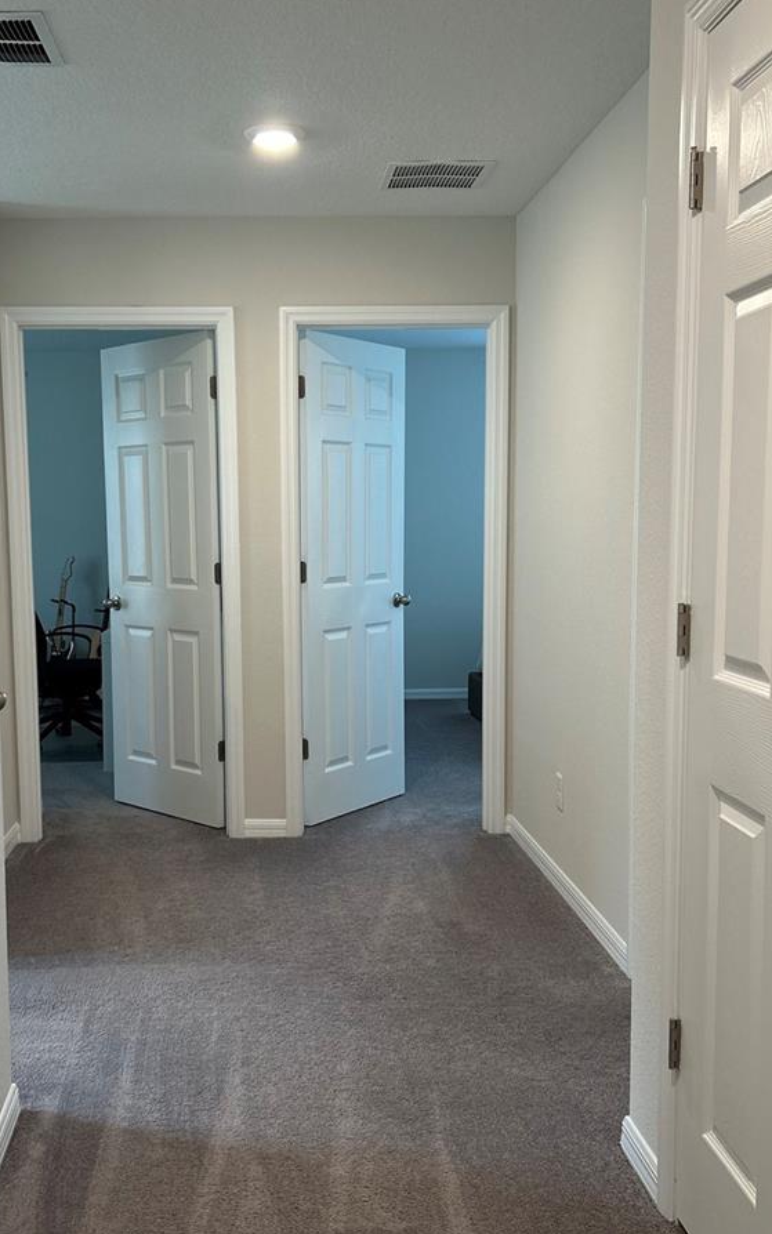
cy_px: 664
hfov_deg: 34.3
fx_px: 1245
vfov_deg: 52.7
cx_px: 300
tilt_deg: -6.4
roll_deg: +0.6
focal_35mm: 37
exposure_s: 1/120
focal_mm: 5.7
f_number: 1.5
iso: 125
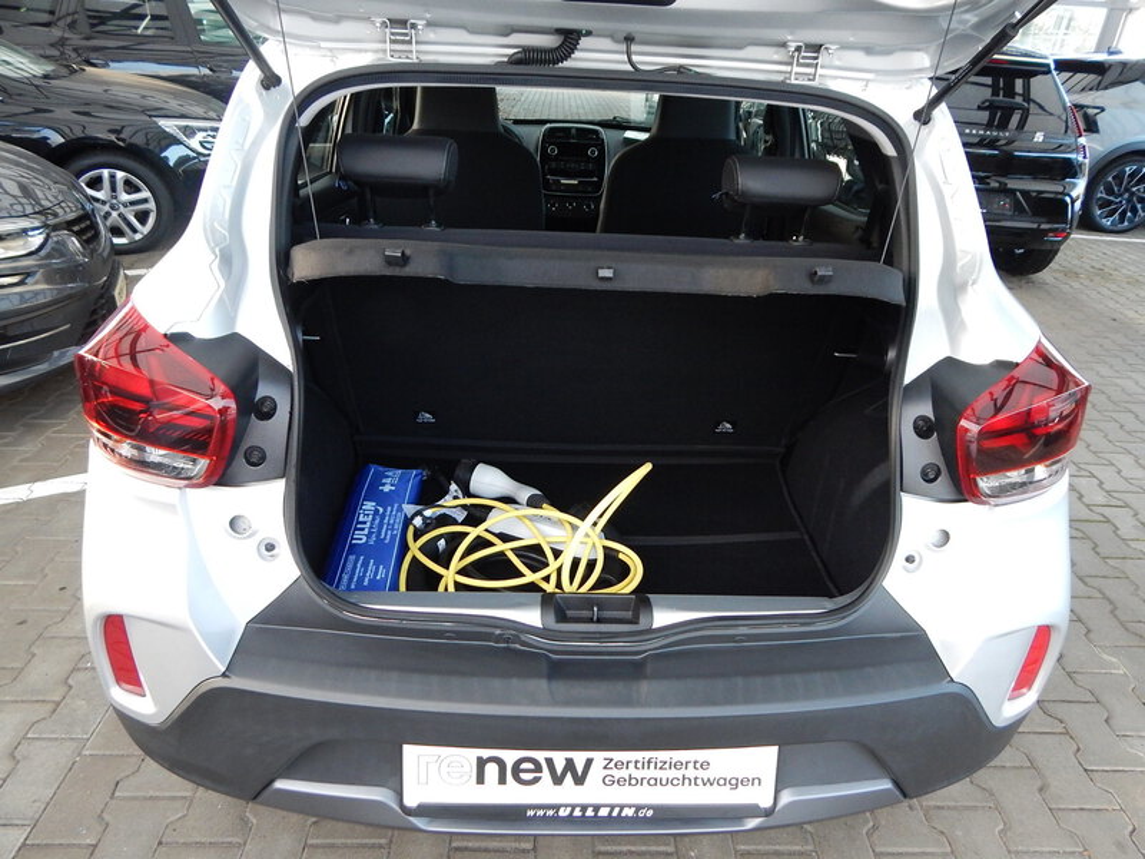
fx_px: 728
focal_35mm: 22
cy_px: 430
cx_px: 572
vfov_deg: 61.1
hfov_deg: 76.4
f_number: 3
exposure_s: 1/125
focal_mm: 4
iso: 400
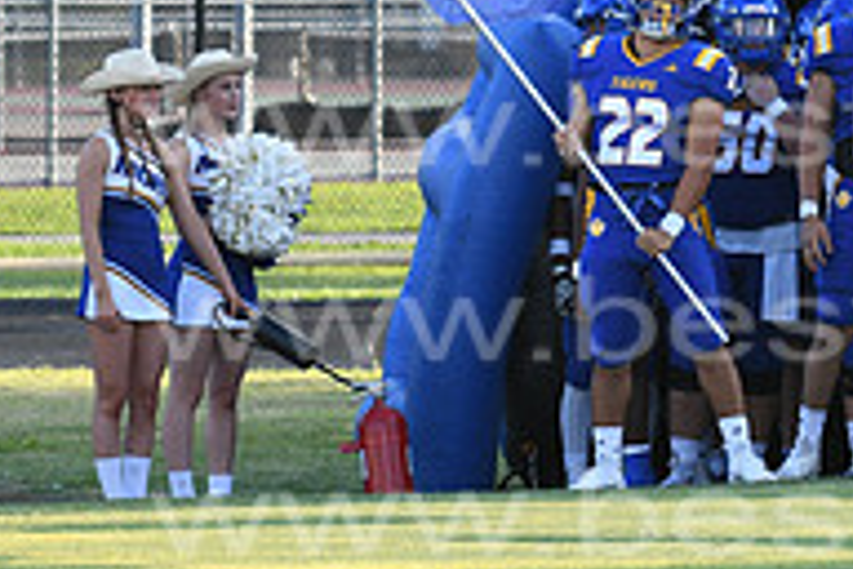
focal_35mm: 553
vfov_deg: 2.5
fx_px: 13102
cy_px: 38
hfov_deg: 3.7
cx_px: 1155
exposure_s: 1/500
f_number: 5.6
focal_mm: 122
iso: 320
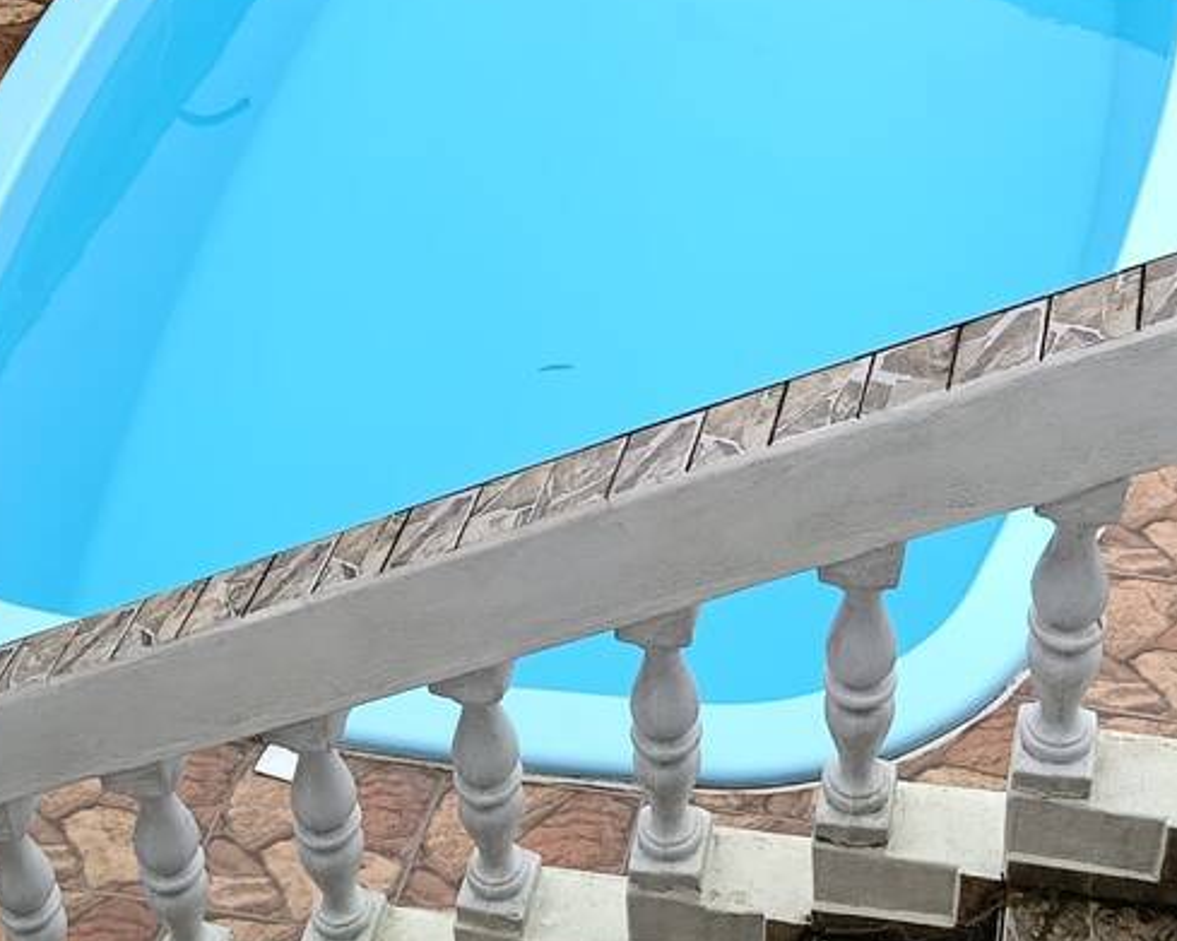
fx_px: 2299
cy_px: 262
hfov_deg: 28.6
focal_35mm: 66
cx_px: 765
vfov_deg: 23.0
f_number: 1.65
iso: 50
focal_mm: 6.11
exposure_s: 1/194
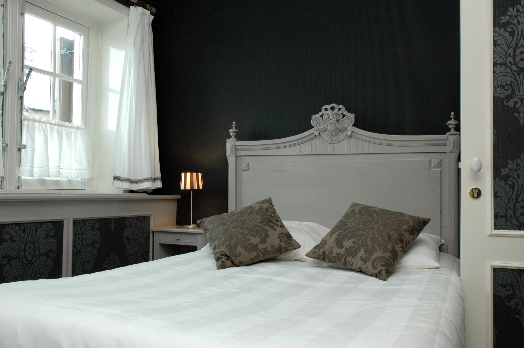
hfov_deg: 53.2
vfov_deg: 36.8
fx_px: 524
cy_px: 174
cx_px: 262
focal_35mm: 36
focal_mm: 24
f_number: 8
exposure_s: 1/15
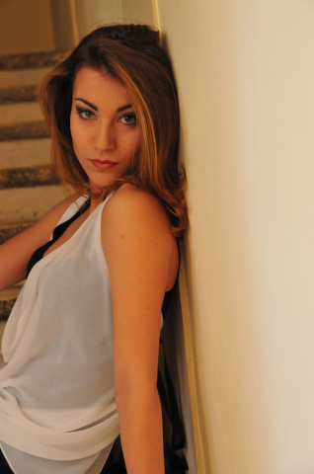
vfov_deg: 27.0
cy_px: 237
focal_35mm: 75
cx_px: 157
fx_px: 985
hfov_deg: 18.1
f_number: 5
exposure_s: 1/80
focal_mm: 50
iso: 1600
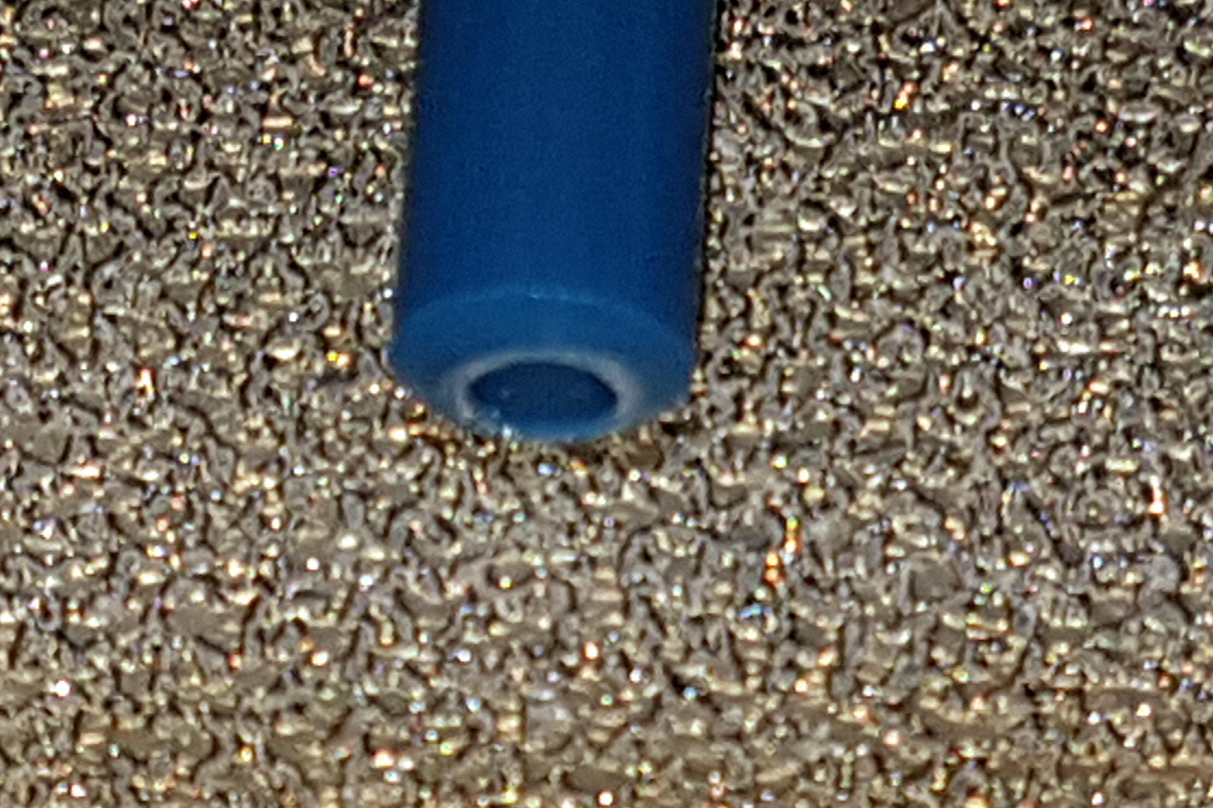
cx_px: 589
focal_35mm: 28
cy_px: 355
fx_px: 943
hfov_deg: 65.5
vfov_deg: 46.3
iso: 40
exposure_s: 1/622
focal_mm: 4.2
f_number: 1.7
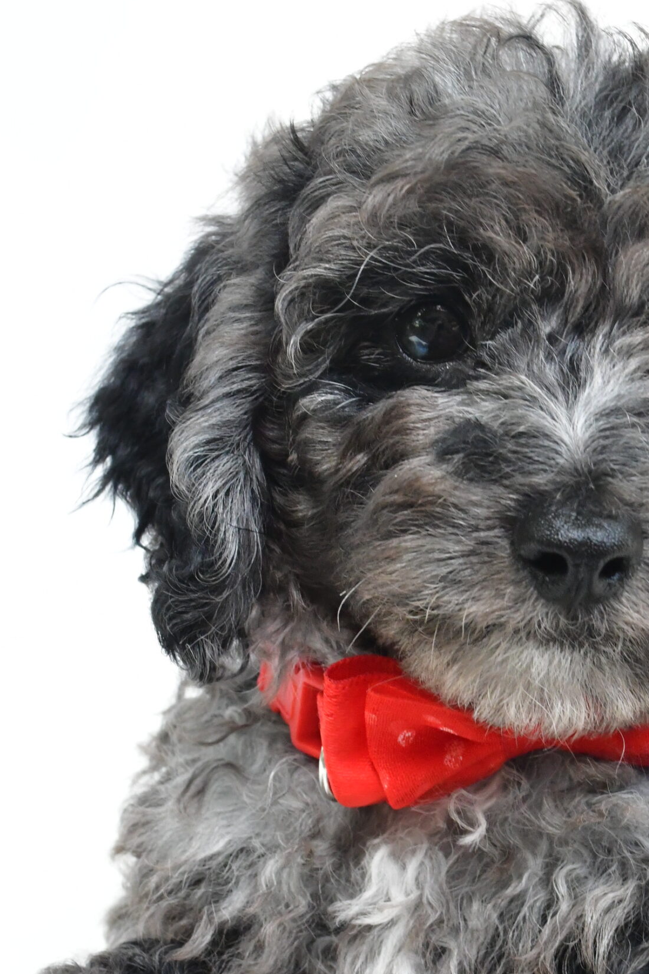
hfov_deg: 20.8
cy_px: 665
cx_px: 484
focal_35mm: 65
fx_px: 1757
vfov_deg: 30.7
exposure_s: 1/320
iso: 4000
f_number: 10
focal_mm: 28
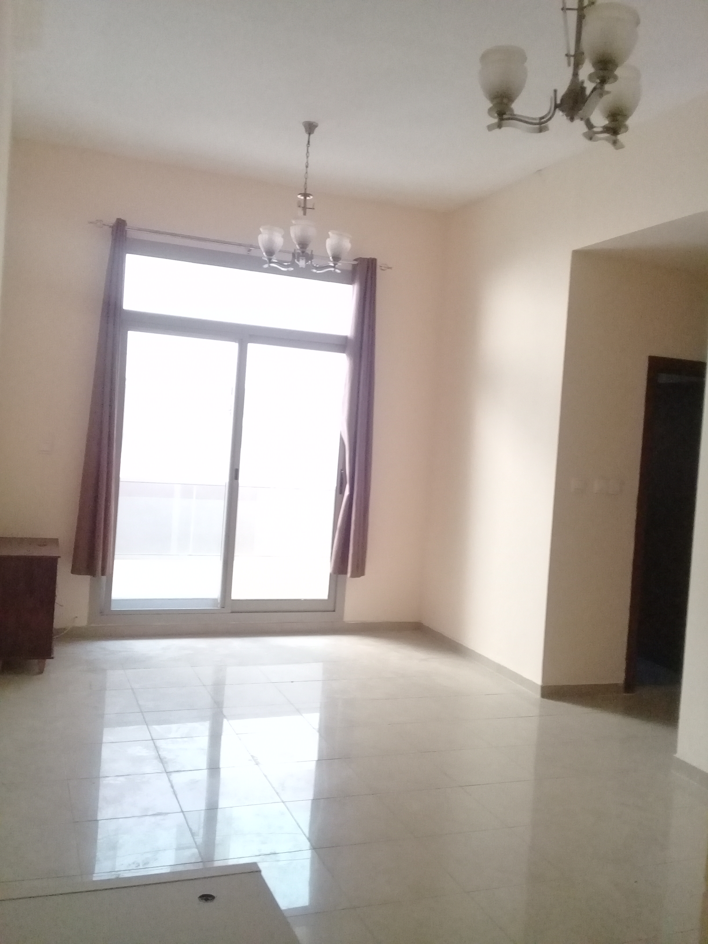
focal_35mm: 31
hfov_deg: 45.4
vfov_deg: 58.4
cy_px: 472
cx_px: 354
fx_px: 845
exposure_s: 1/17
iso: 640
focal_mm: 3.3
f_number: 2.2
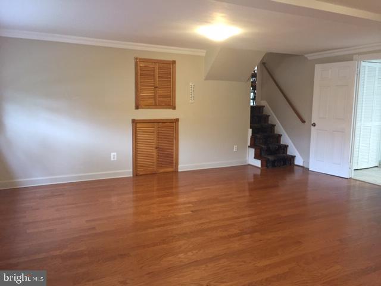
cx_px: 190
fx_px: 319
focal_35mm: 29
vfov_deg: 48.2
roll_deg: -0.7
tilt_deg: -9.3
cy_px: 143
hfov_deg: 61.7
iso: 125
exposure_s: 1/30
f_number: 2.2
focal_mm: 4.15
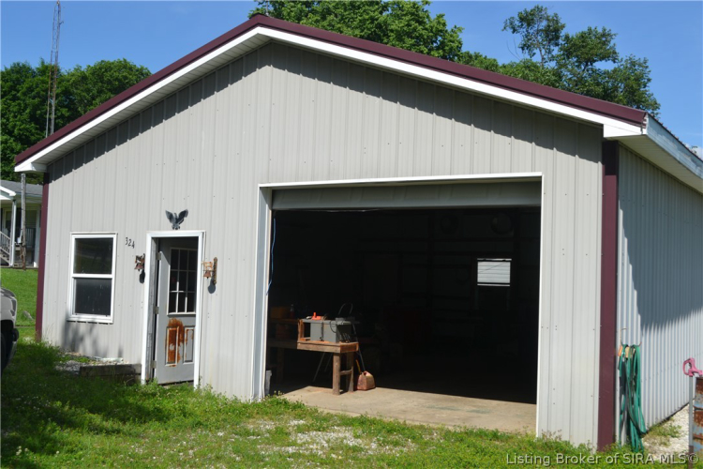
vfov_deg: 31.9
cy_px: 234
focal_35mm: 42
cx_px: 352
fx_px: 820
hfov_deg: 46.4
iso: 100
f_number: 8
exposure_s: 1/250
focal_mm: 28
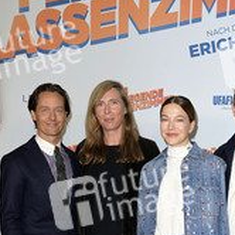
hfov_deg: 21.0
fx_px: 630
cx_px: 163
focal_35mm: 82
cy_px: 268
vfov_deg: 20.1
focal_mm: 40
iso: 640
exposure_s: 1/250
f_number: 5.6
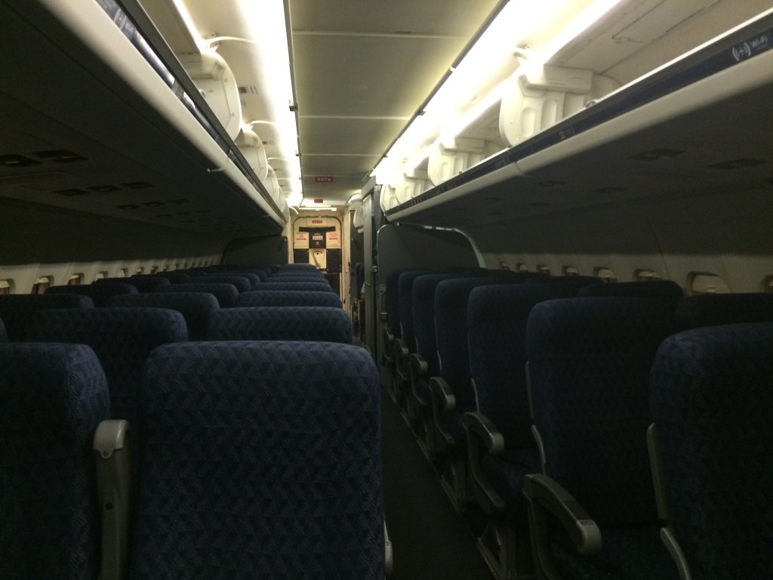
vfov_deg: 48.2
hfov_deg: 61.7
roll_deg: +0.7
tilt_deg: -3.9
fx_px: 648
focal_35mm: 29
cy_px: 290
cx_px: 386
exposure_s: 1/15
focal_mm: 4.15
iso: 250
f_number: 2.2
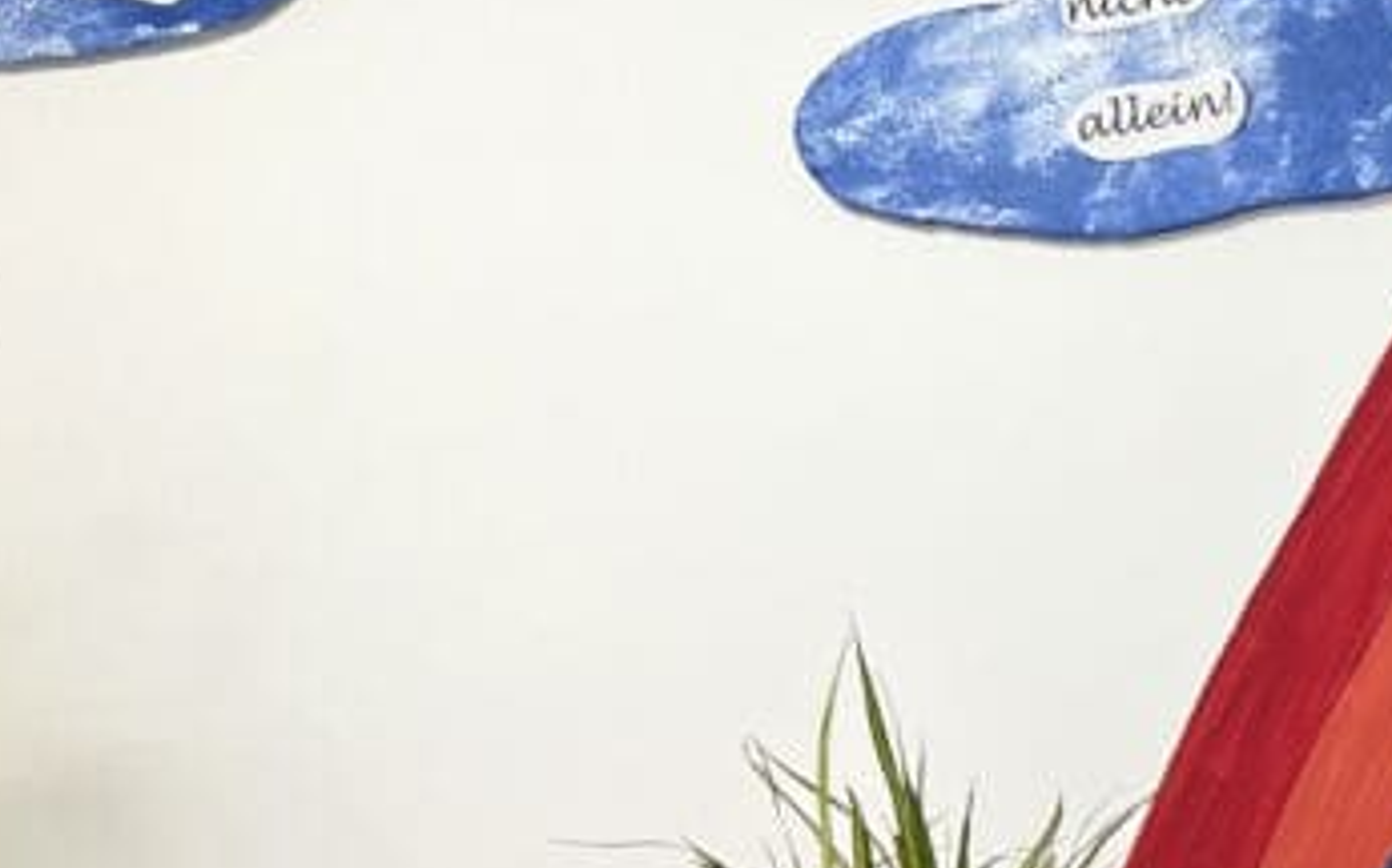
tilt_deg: -8.0
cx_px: 2478
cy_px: 1189
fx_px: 3868
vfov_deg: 12.4
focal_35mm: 102
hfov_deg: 17.0
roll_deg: +1.0
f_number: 1.5
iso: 50
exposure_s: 1/100
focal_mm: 5.7
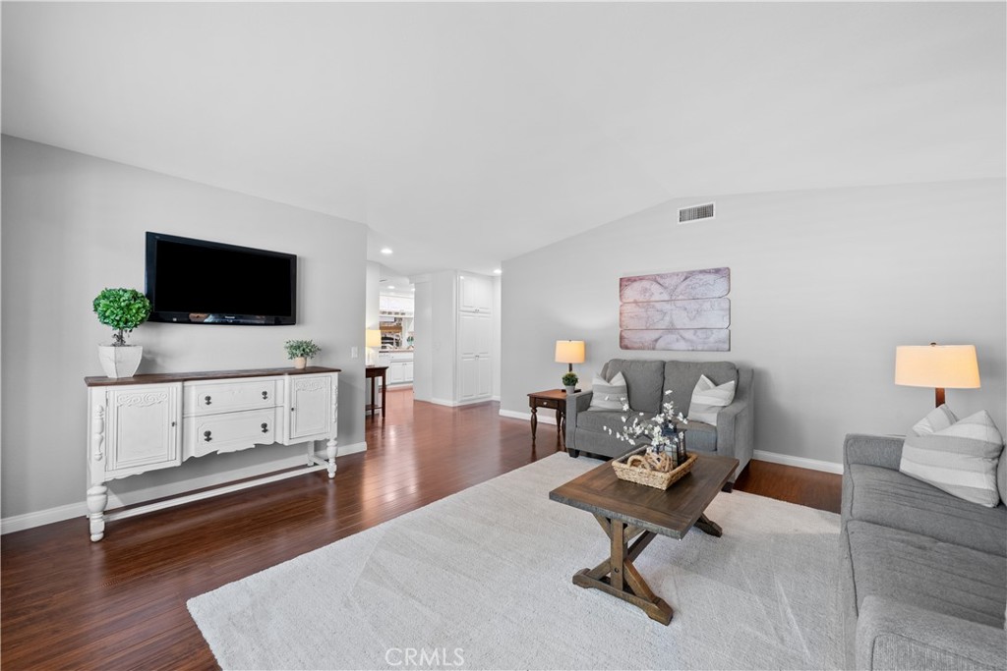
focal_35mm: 13
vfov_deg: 85.4
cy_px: 336
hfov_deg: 108.3
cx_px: 504
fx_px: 364
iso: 100
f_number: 10
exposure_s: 1/1.25
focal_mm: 13
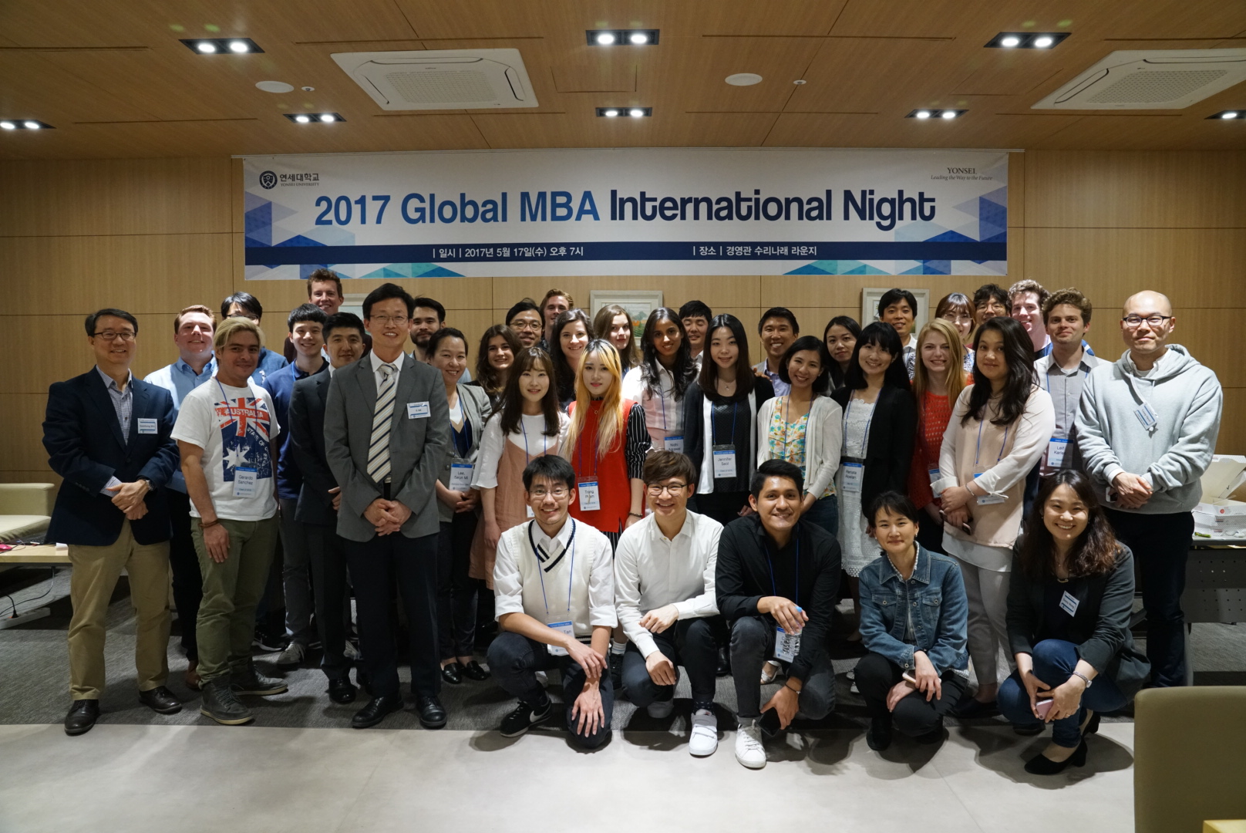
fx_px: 831
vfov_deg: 53.2
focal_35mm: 24
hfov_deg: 73.7
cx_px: 623
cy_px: 416
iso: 5000
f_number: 5.6
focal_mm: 24
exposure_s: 1/60
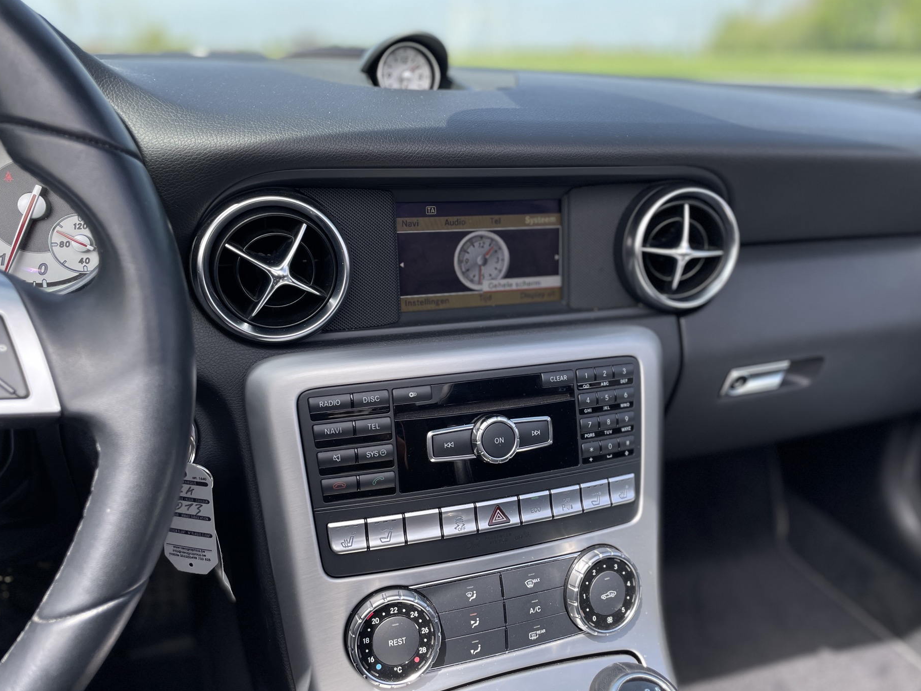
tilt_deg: -21.0
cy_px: 346
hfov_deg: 65.3
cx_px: 472
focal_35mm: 27
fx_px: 718
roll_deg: -0.4
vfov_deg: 51.4
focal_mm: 4.2
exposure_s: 1/1319
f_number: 1.6
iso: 32
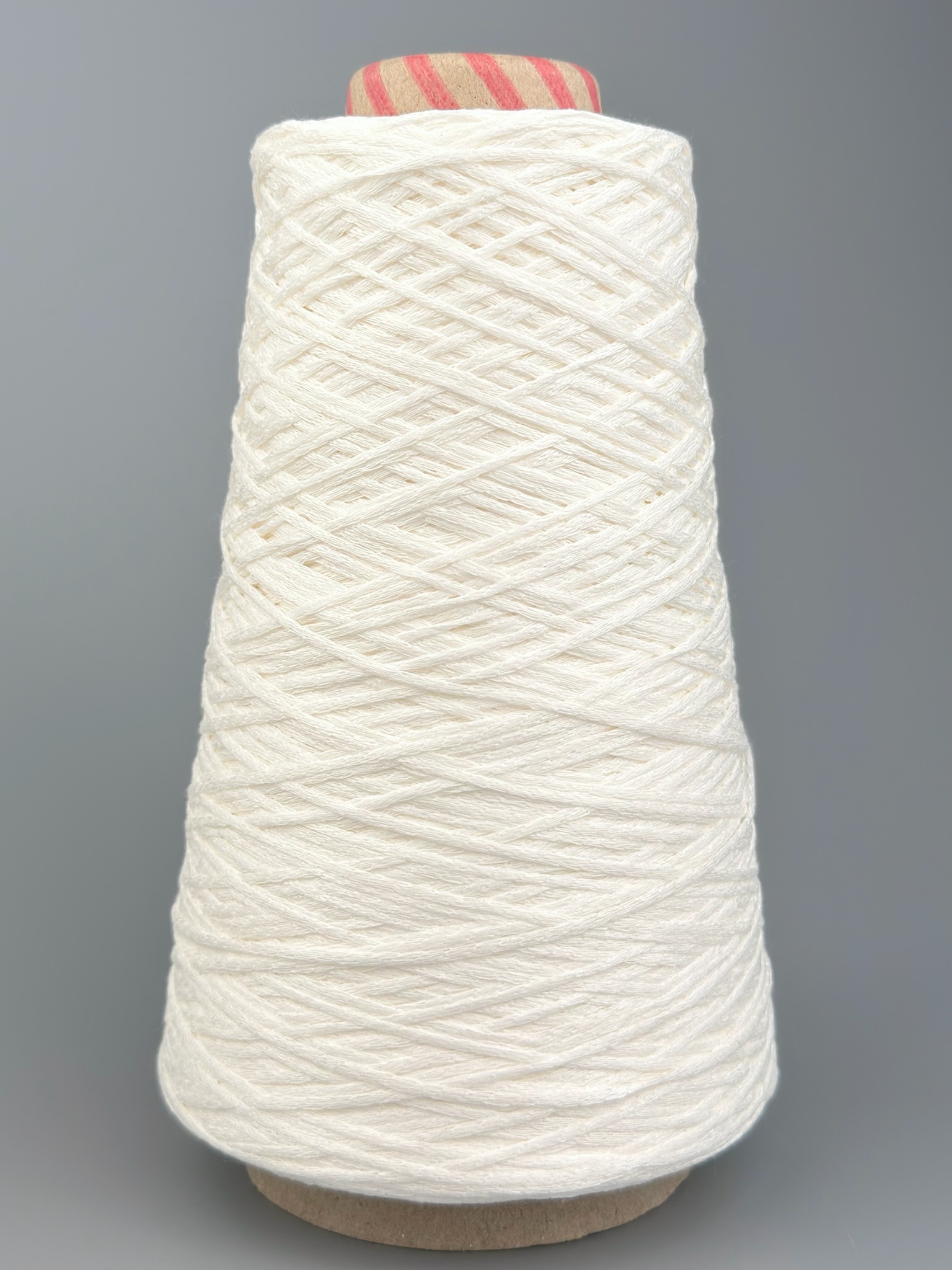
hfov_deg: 56.8
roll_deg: +0.0
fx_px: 880
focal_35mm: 24
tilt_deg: -5.0
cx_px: 476
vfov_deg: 71.6
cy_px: 635
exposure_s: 1/1242
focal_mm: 6.76
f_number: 1.78
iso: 64
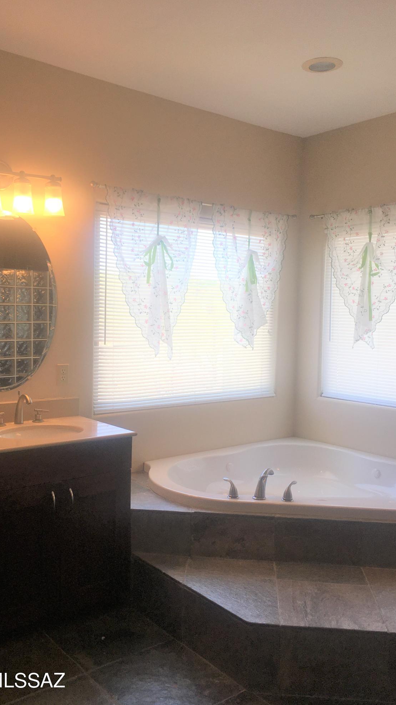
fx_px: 597
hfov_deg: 36.7
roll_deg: -1.6
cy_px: 355
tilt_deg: -4.1
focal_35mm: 32
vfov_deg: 61.0
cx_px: 188
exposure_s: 1/183
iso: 25
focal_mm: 4.15
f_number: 2.2
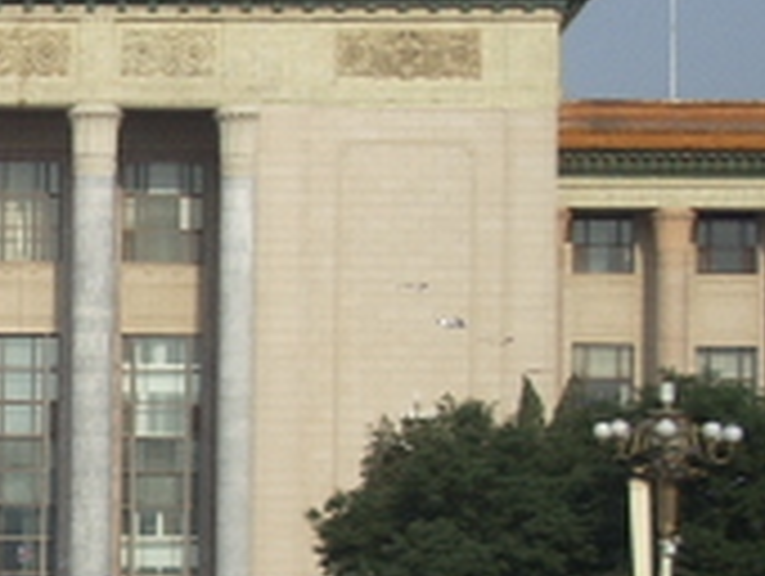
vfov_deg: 6.4
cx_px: -670
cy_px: 459
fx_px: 5156
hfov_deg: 8.1
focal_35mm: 233
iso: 50
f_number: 3.5
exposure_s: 1/400
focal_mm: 10.2
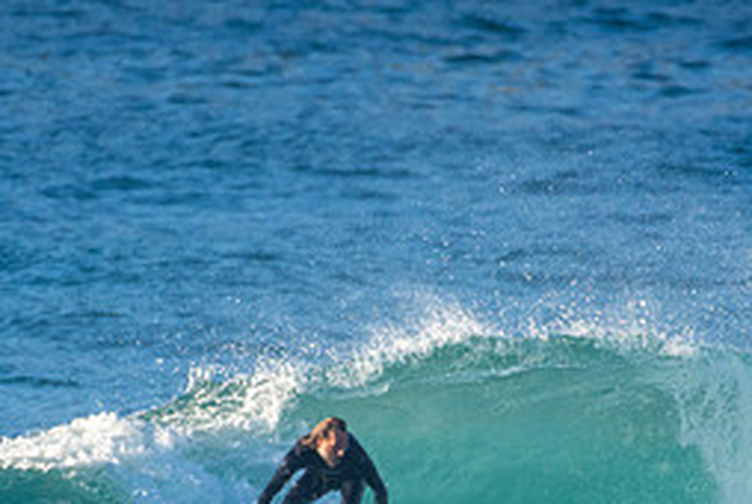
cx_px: 385
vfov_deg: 0.8
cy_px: 562
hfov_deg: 1.2
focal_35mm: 1712
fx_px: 35802
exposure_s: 1/2000
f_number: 5.6
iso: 800
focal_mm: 500
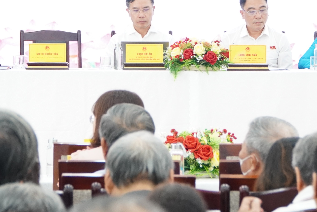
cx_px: 176
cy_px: 2
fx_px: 2157
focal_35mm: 245
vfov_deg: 5.6
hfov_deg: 8.4
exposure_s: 1/60
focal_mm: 66
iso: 1000
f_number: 4.5
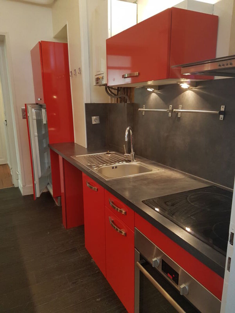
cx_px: 118
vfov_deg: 67.3
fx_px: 235
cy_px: 156
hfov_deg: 53.1
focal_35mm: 26
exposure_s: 1/33
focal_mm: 4.2
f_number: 1.7
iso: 160
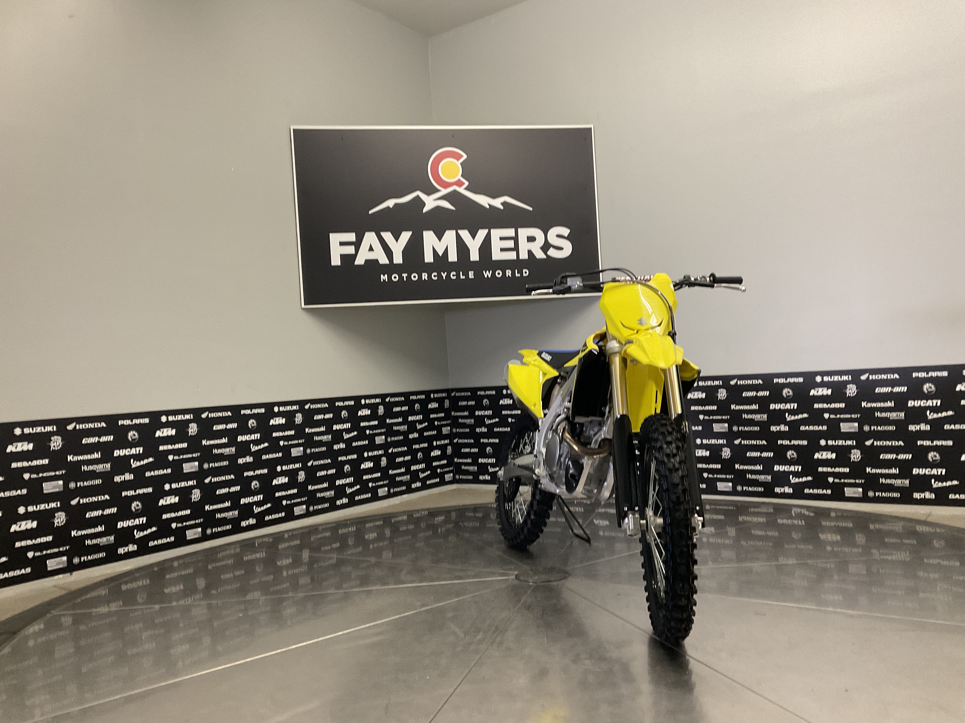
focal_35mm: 29
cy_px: 362
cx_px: 482
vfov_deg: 48.2
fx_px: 808
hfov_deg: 61.7
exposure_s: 1/60
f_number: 1.8
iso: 160
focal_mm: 3
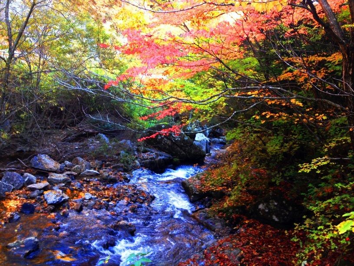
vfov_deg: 40.7
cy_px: 133
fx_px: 358
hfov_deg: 52.6
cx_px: 177
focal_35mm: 35
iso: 80
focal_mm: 4.28
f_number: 2.4
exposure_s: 1/20
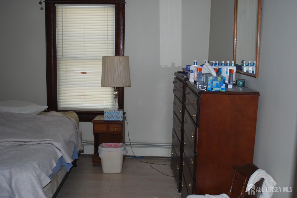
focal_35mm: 36
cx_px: 148
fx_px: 297
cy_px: 99
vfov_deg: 37.0
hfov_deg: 53.1
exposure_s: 1/60
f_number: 4.2
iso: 200
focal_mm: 24
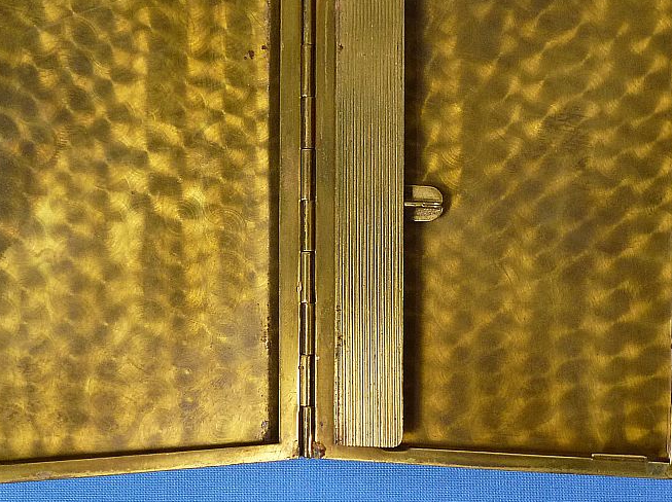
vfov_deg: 24.3
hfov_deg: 32.2
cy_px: 203
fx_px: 1163
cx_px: 309
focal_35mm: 60
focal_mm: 8.7
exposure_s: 1/80
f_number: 4.1
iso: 320
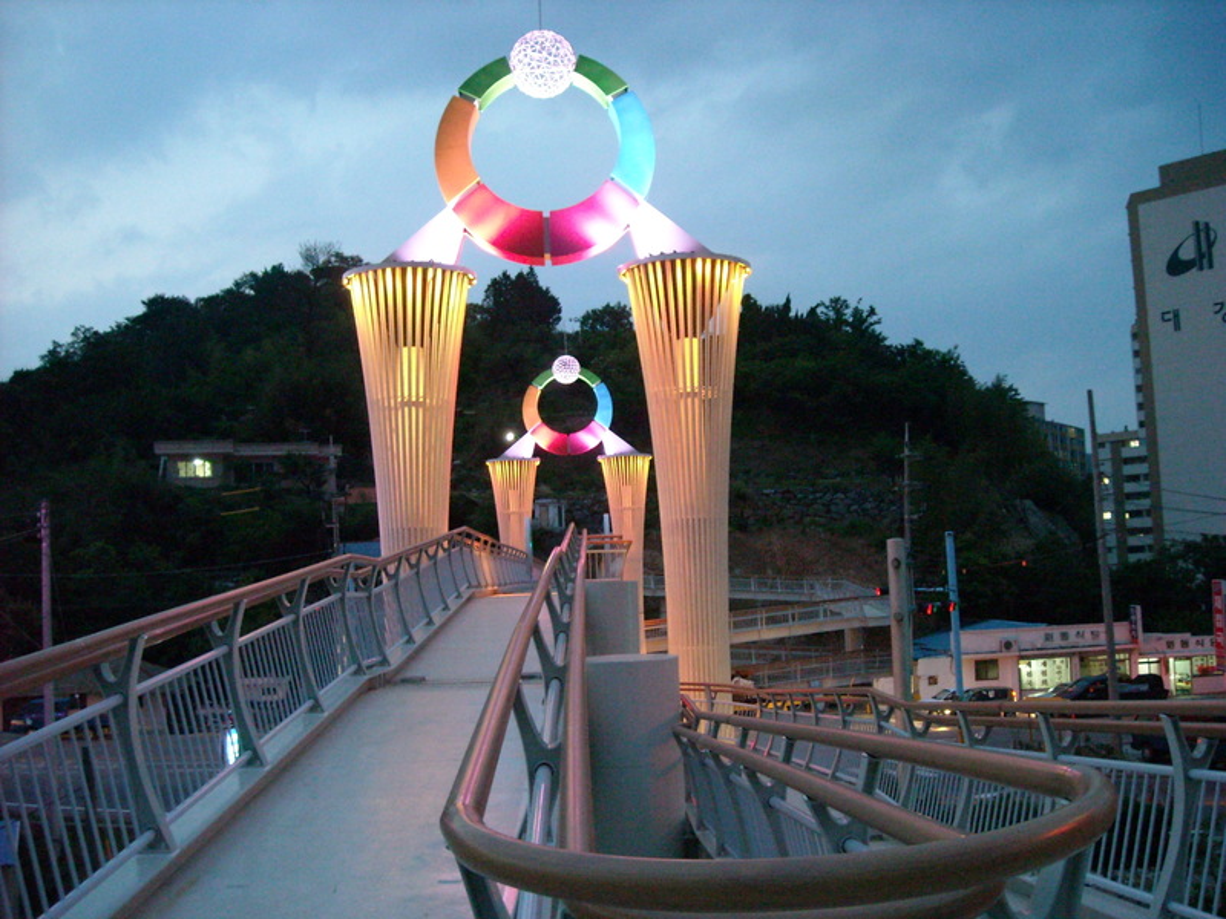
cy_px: 460
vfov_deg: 40.7
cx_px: 613
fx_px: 1240
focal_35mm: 35
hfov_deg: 52.6
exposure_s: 1/6
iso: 800
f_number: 2.8
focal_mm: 5.7
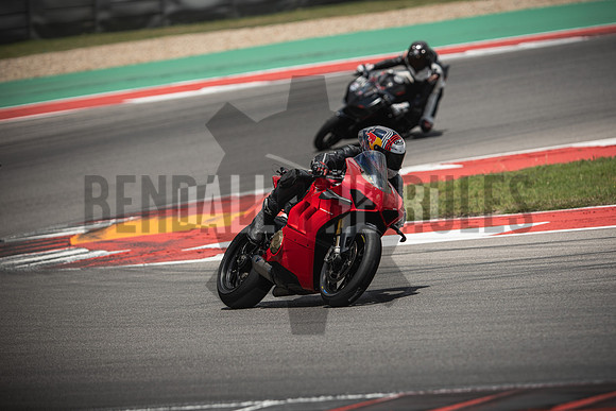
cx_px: 308
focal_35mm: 300
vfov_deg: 4.6
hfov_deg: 6.9
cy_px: 206
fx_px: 5134
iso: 125
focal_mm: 200
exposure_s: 1/2000
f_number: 2.8
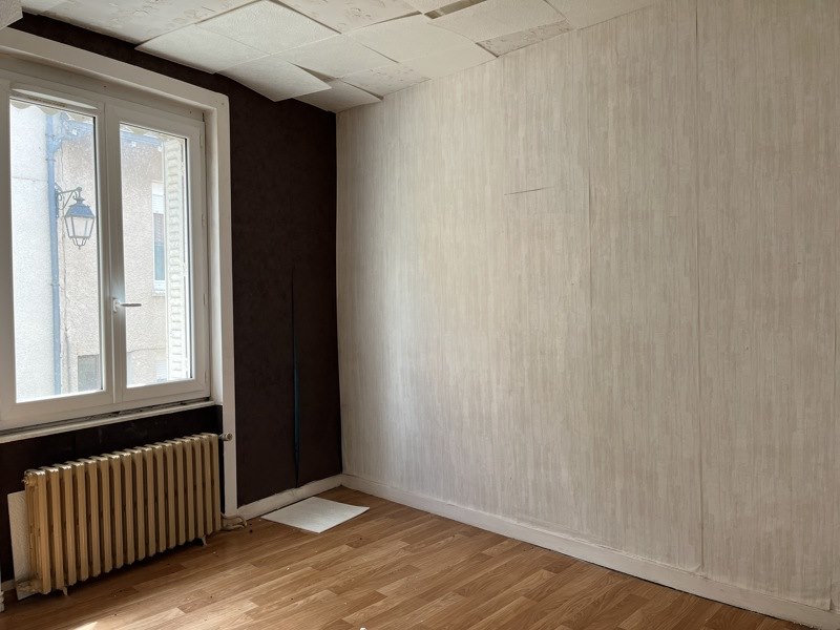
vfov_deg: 53.1
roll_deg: +0.4
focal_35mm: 26
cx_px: 420
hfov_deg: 67.3
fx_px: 631
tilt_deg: -1.8
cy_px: 315
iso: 50
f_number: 1.6
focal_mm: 5.1
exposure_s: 1/164
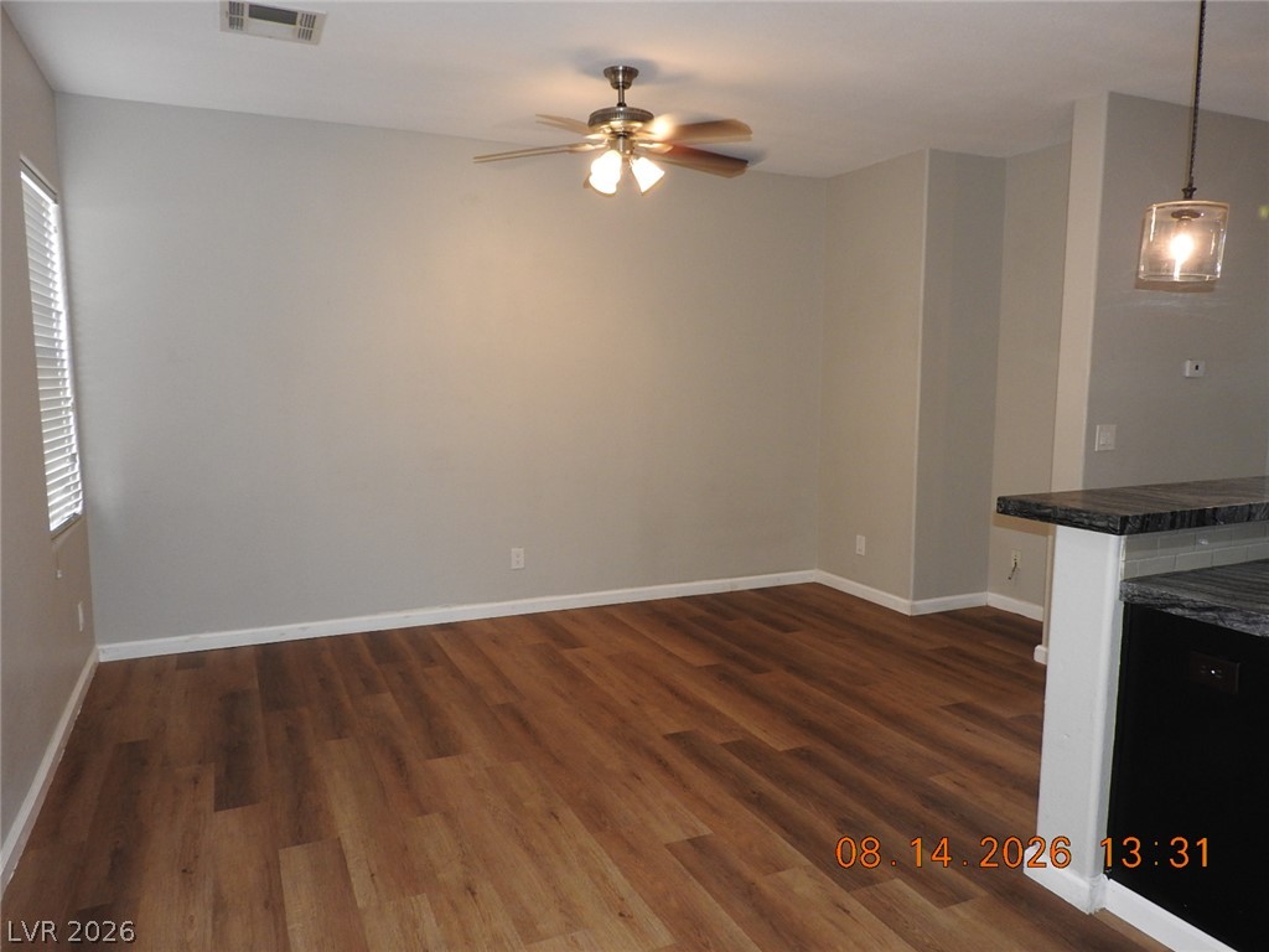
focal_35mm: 24
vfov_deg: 56.8
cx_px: 634
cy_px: 476
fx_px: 880
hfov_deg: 71.6
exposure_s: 1/30
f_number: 3.3
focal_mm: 4.3
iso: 200
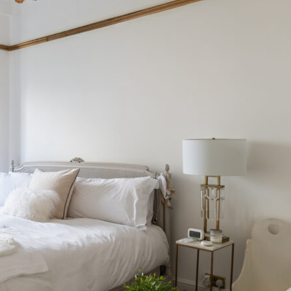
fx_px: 418
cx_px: -13
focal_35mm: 44
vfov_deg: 38.3
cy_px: 162
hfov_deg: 34.2
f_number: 4
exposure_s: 1/13
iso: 200
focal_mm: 22
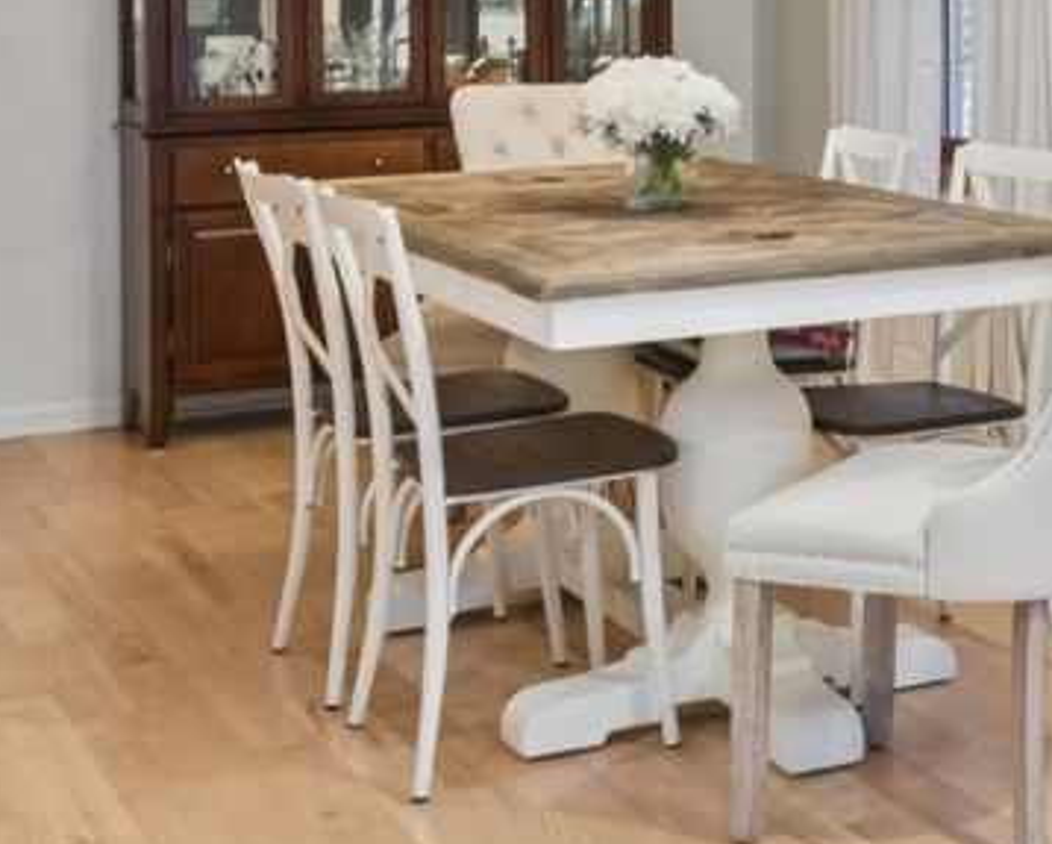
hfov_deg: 24.7
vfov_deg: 21.6
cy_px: -24
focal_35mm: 68
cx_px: 1328
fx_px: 2119
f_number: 10
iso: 200
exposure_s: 1/2
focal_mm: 11.2
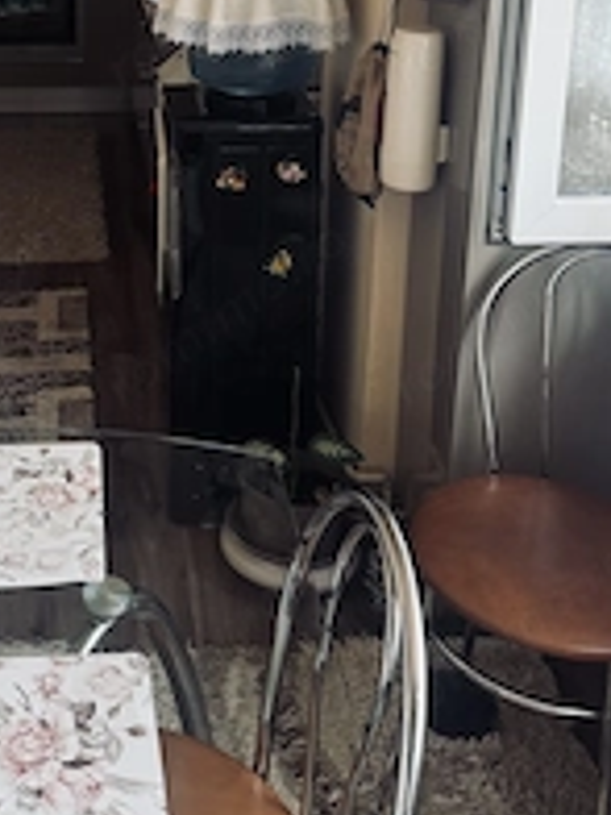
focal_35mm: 49
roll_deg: +0.2
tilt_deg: -13.0
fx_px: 1153
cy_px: 62
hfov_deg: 28.8
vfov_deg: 36.2
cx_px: 91
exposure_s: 1/121
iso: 200
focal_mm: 6.76
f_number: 1.78
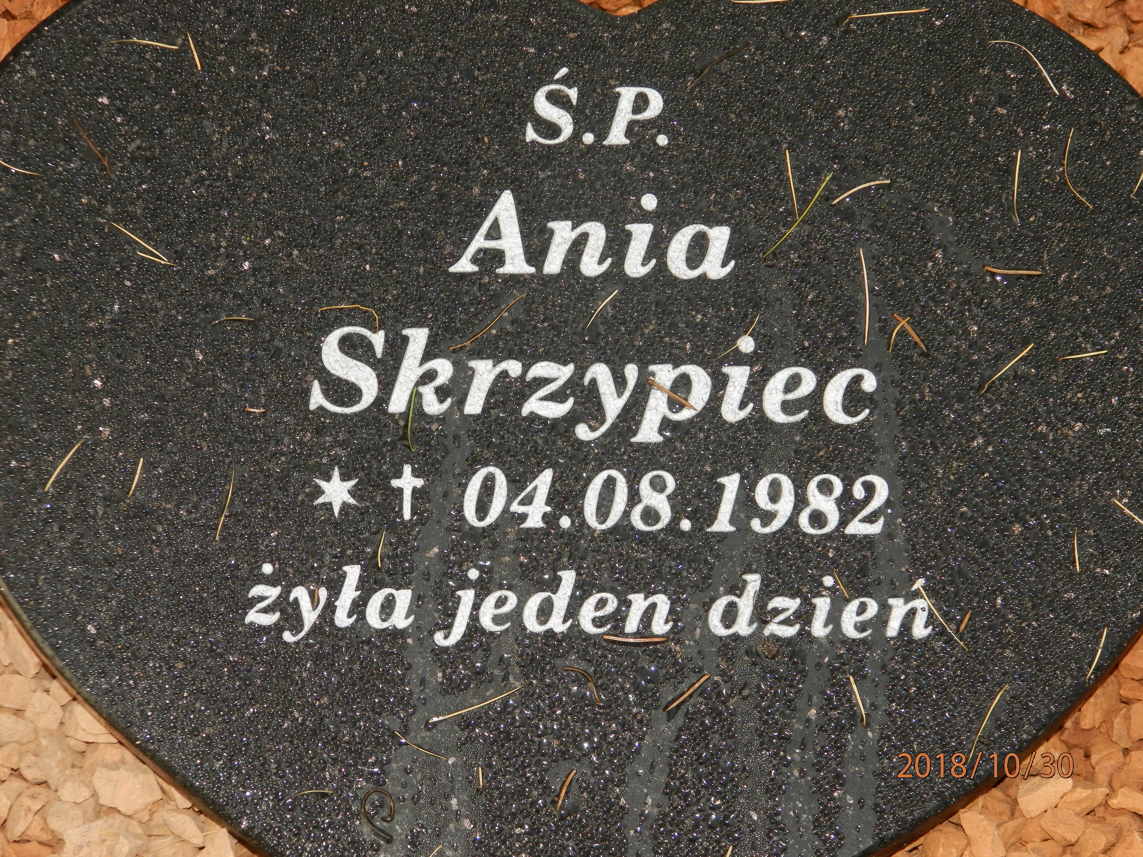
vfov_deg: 11.2
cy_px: 428
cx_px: 572
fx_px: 4359
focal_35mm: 132
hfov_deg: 14.9
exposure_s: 1/50
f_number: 4.7
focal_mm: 23.6
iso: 125
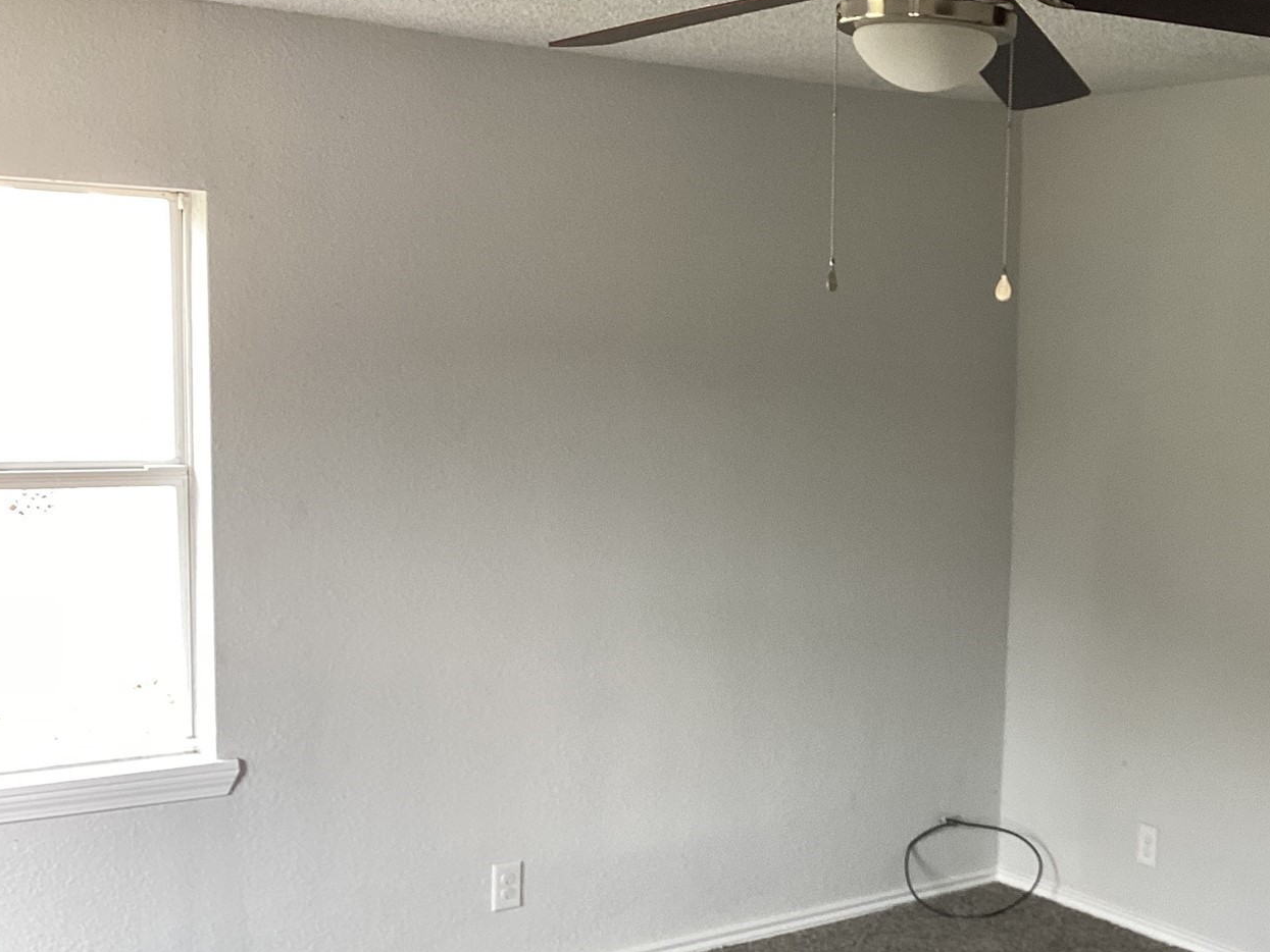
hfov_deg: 36.3
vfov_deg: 28.5
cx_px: 1000
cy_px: 596
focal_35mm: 51
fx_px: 1871
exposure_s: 1/60
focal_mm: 3.3
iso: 50
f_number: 2.4
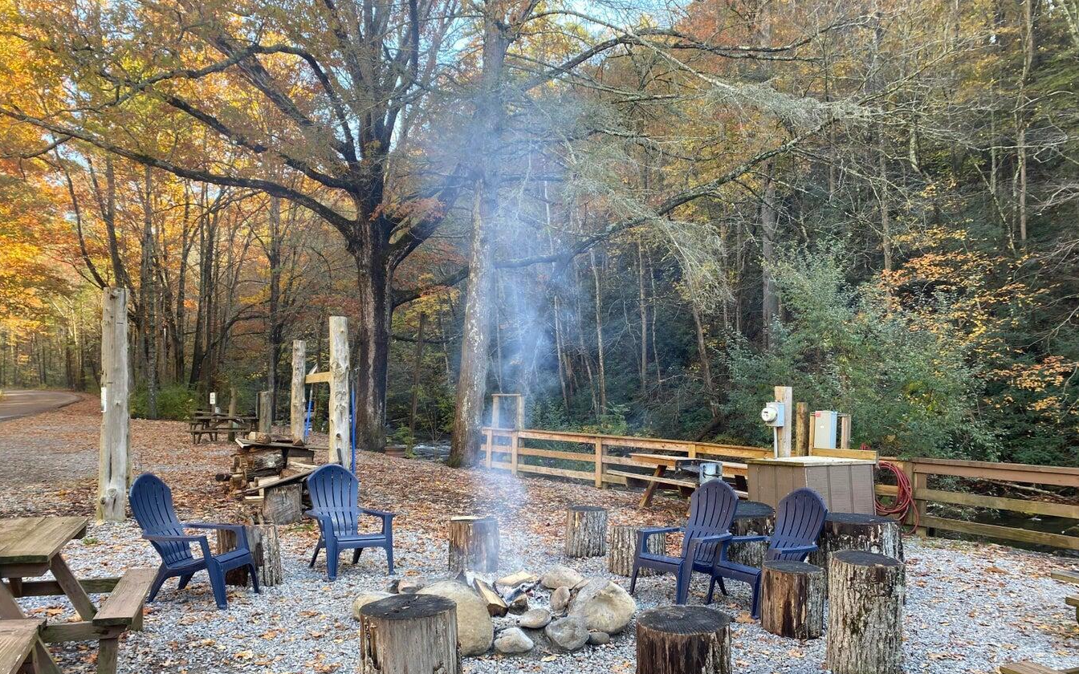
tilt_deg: +0.0
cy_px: 397
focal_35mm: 28
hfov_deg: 66.5
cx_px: 533
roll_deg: -1.0
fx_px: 823
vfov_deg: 44.4
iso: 32
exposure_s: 1/122
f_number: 1.8
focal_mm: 4.25
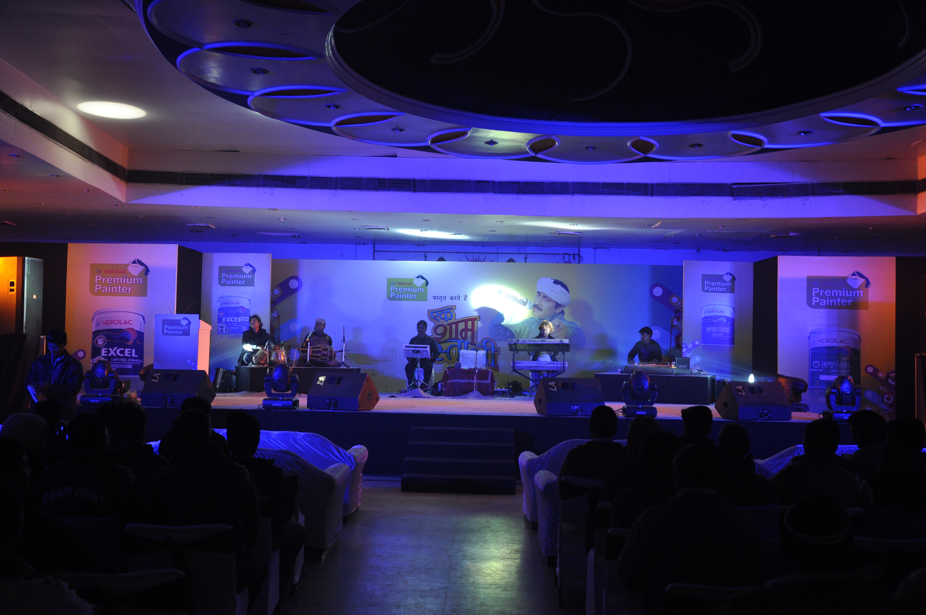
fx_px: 925
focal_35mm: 36
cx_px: 463
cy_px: 308
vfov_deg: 36.8
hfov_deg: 53.2
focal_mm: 24
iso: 640
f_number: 5.6
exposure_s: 1/60
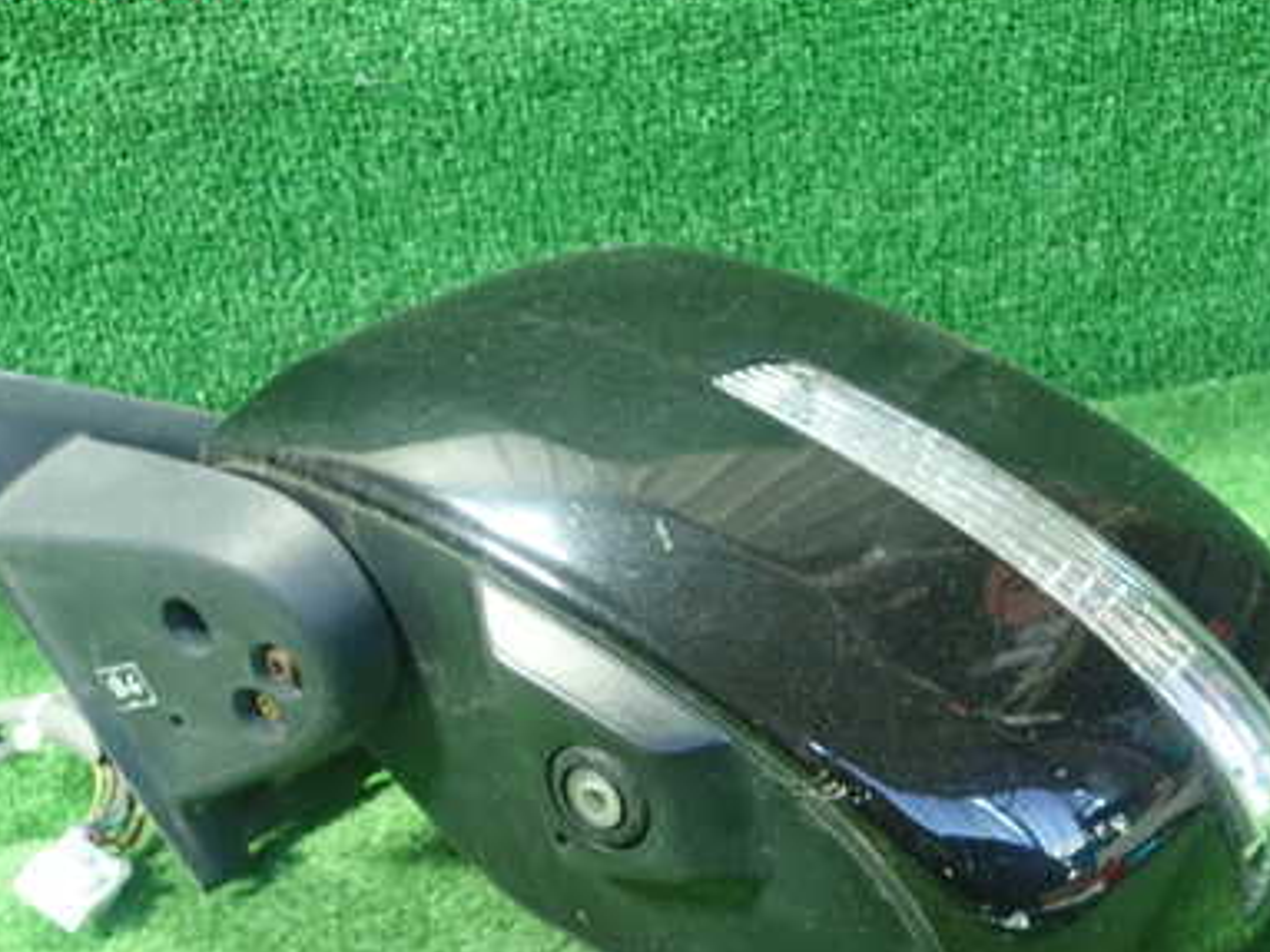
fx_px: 1724
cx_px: 607
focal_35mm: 47
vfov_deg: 30.5
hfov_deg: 40.4
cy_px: 670
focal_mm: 5.5
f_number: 2.3
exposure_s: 1/80
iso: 800
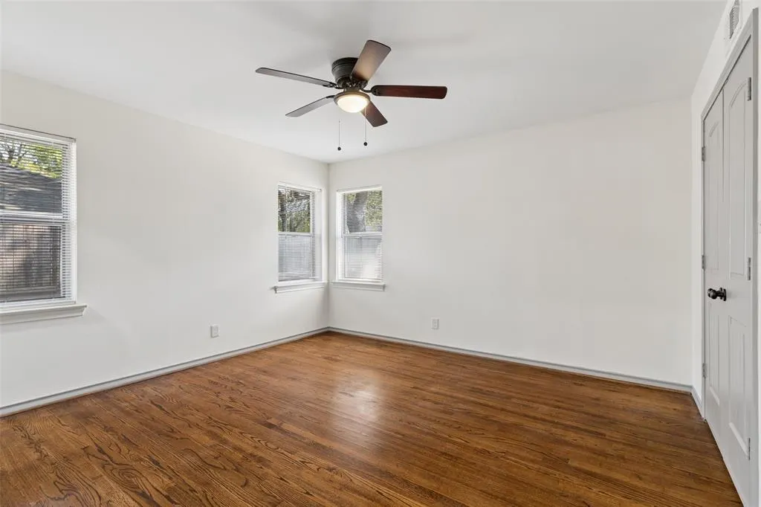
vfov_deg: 70.4
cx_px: 380
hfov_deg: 93.3
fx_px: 359
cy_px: 254
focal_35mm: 17
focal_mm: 17
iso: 400
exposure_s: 1/2.5
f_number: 10
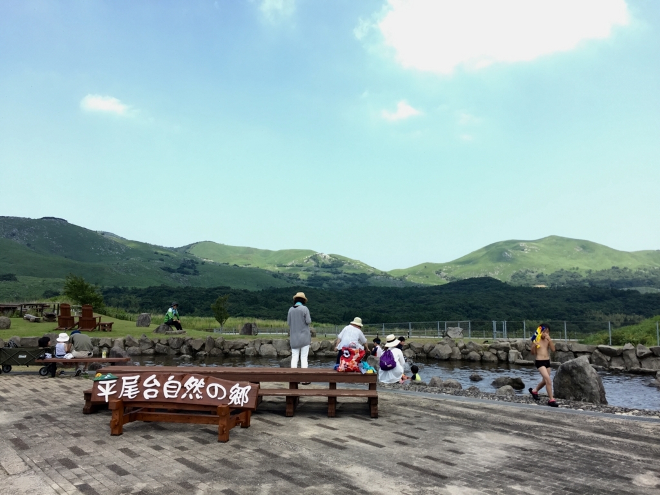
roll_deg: -1.3
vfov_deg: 48.2
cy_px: 248
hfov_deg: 61.7
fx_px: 553
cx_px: 330
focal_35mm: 29
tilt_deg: +4.4
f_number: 2.2
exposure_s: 1/557
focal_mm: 4.15
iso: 32
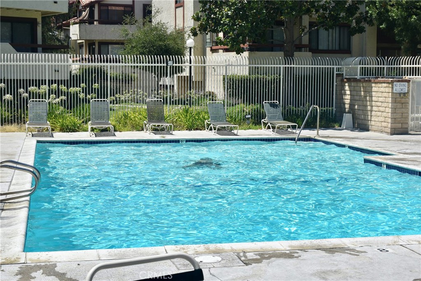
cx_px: 210
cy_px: 140
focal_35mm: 60
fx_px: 702
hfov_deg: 33.4
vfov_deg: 22.7
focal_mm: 40
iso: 100
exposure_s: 1/200
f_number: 13
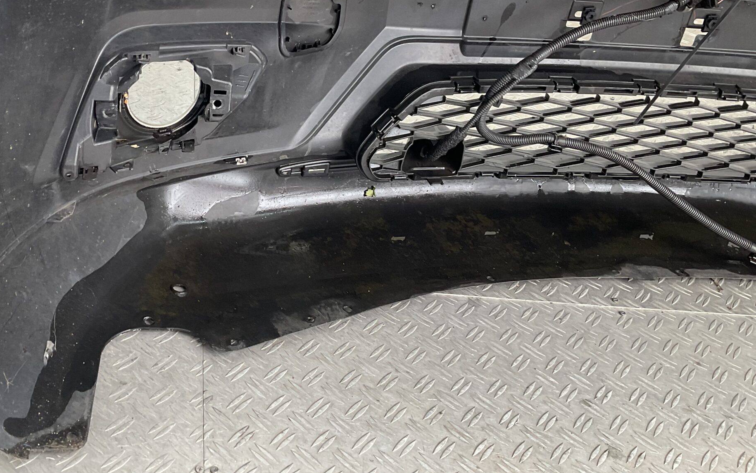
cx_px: 248
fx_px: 886
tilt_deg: -28.7
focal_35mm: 43
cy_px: 121
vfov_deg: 29.4
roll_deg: -12.2
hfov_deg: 45.5
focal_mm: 3
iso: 32
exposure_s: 1/100
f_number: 1.8
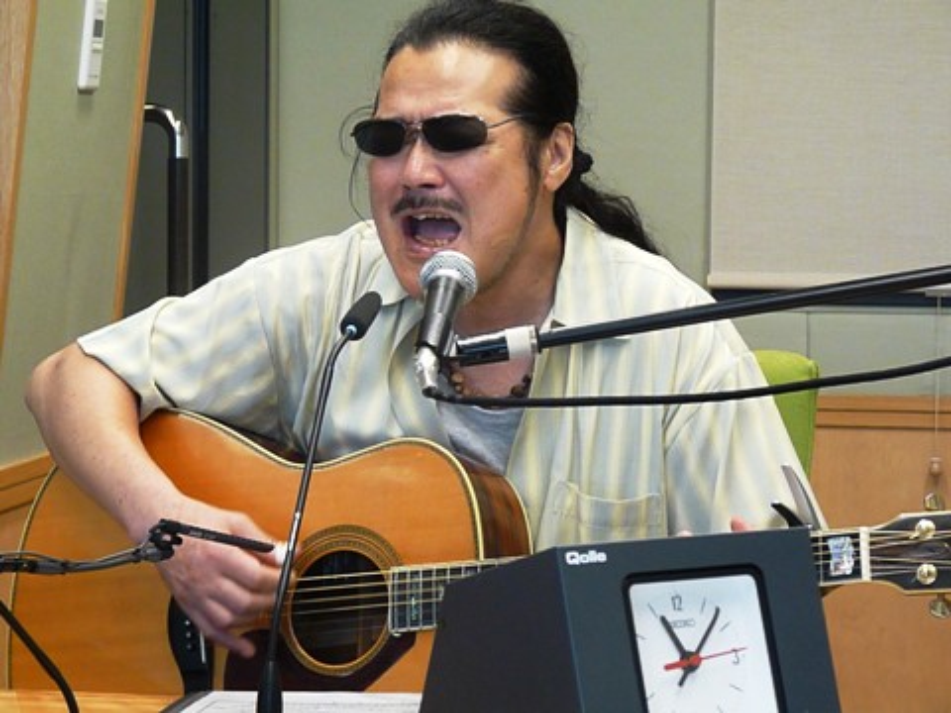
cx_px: 476
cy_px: 356
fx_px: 2995
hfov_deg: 18.0
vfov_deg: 13.6
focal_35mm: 109
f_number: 3.6
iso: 800
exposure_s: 1/125
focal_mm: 19.4
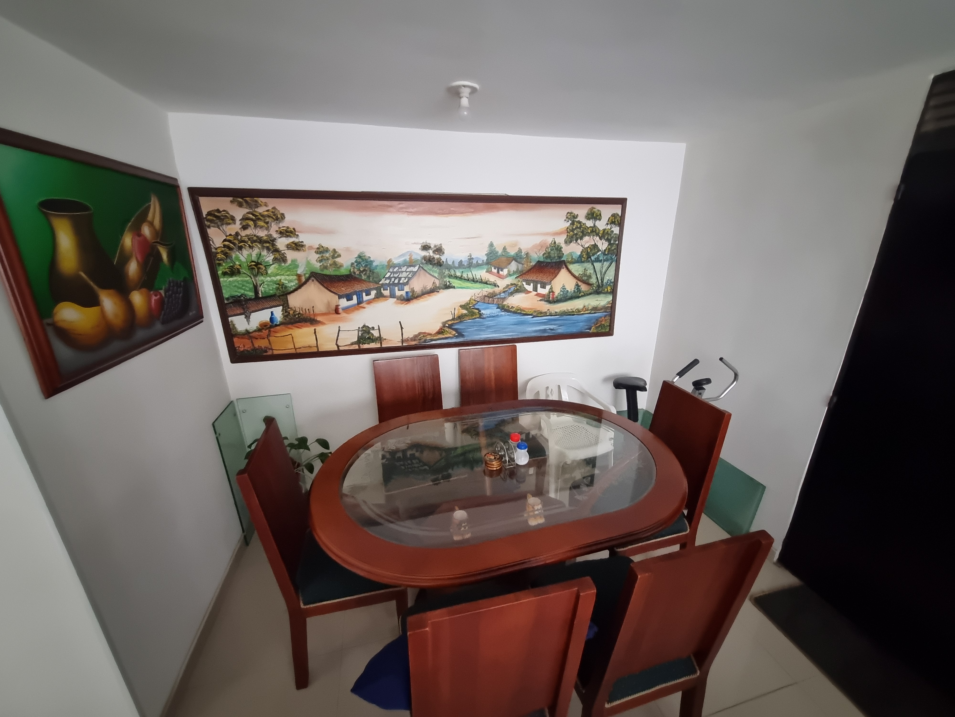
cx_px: 478
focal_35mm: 13
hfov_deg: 106.2
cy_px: 358
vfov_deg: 89.9
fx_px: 359
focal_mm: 1.74
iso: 640
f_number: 2.2
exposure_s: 1/24
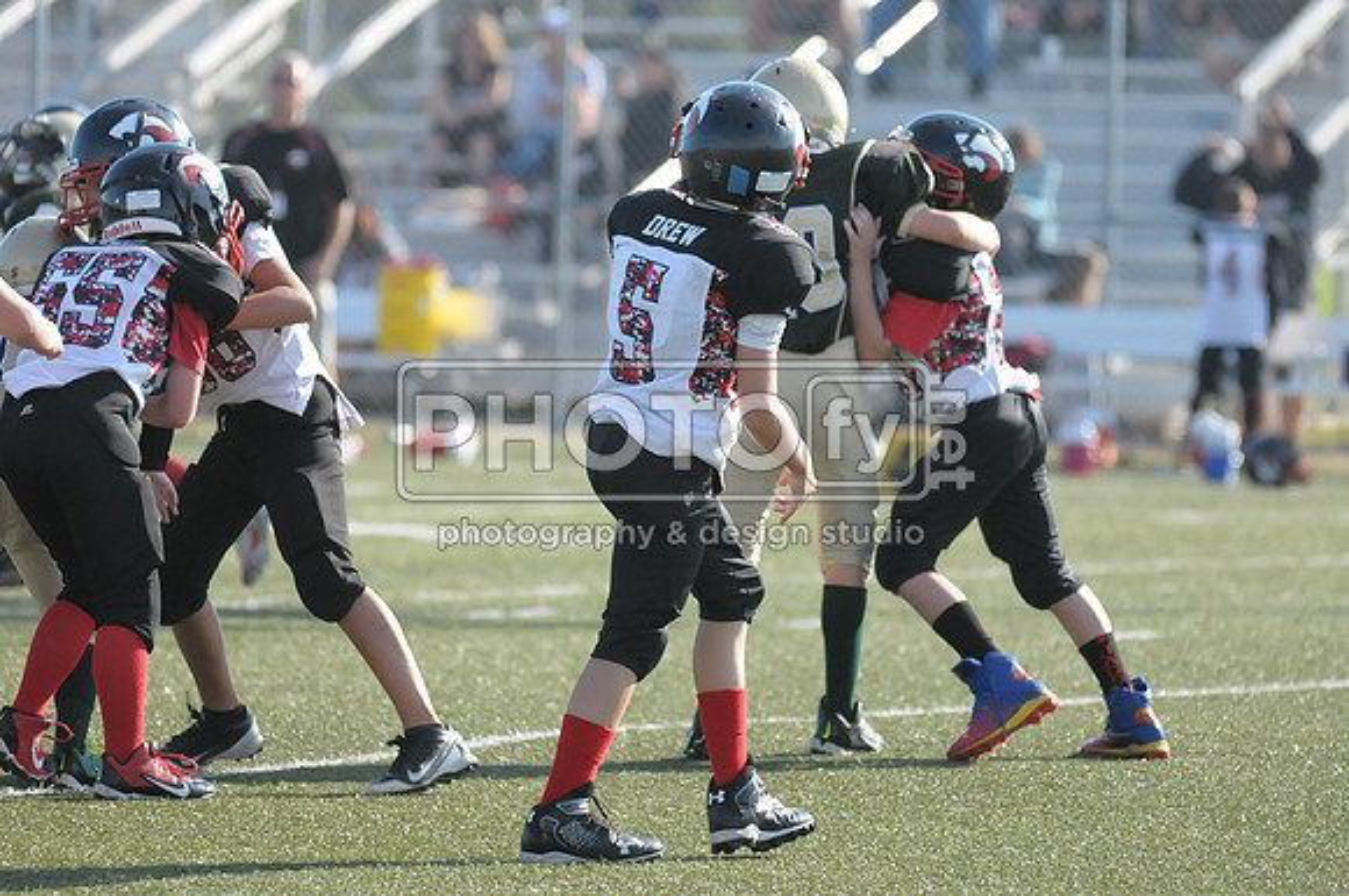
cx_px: 674
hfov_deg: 6.3
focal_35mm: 330
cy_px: 448
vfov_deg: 4.2
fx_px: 12348
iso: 1600
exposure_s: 1/4000
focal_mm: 220
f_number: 4
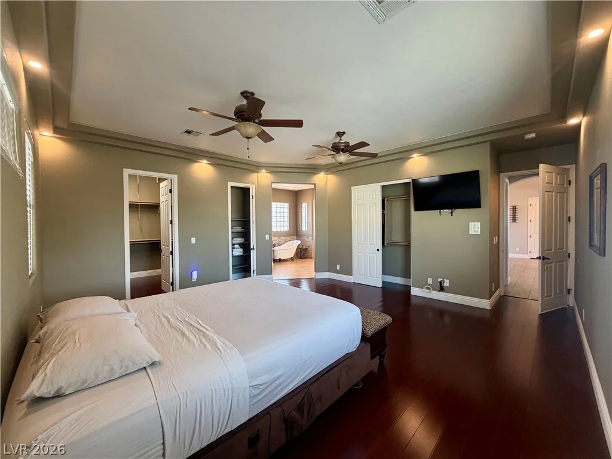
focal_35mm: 14
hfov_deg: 102.1
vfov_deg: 85.7
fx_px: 248
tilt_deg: -0.7
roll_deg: +0.5
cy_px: 230
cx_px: 306
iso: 200
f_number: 2.2
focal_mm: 2.22
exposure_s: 1/60
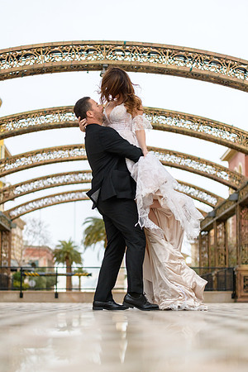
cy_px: 186
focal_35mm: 70
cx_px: 124
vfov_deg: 28.8
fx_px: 723
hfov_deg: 19.5
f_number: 2.8
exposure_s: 1/3200
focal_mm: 70
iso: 400
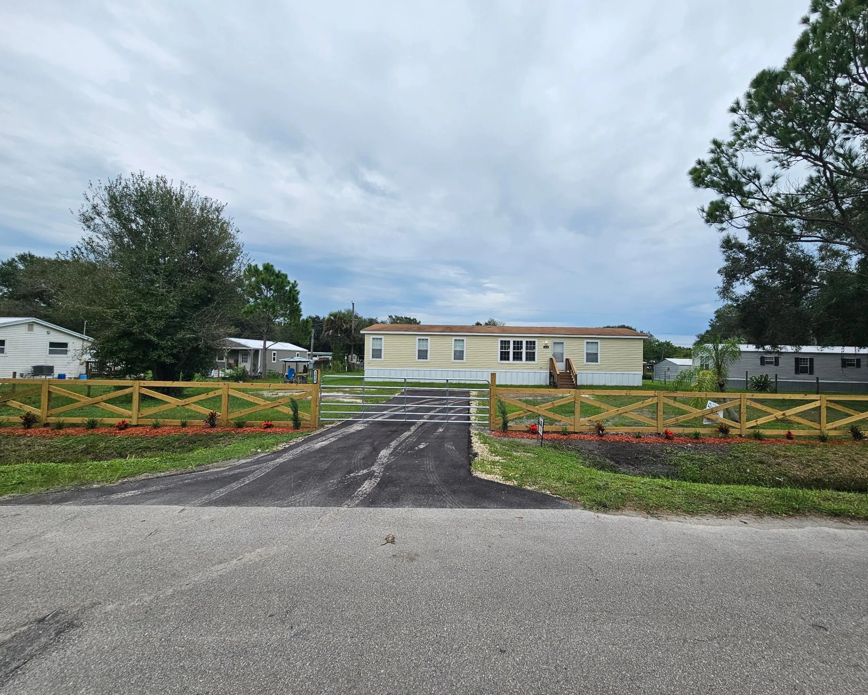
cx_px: 476
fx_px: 360
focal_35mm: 14
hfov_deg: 100.4
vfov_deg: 88.0
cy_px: 351
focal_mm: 2.2
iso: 50
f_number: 2.2
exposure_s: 1/978
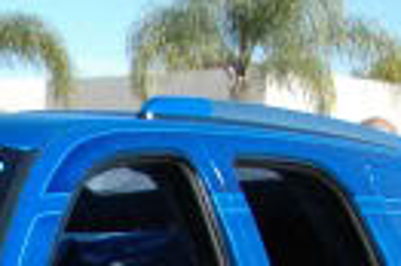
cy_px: 535
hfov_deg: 11.4
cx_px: -370
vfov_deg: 7.9
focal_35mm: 165
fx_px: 1836
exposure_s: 1/4000
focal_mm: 20
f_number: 4
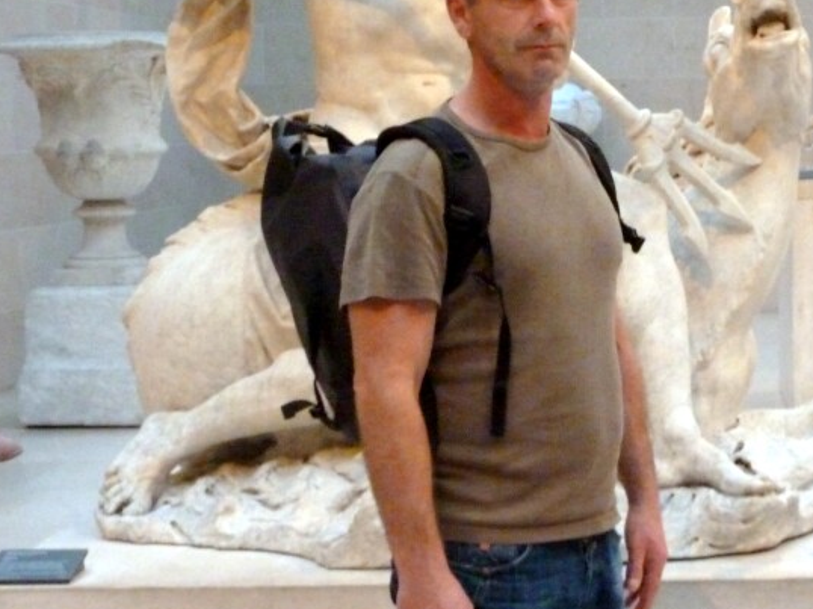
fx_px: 1878
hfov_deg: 24.0
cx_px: 666
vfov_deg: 18.4
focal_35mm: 80
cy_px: 245
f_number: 3.7
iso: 800
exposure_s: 1/15
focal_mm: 6.9
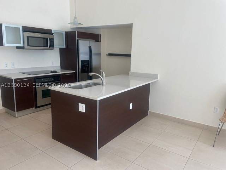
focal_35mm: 26
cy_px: 85
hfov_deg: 67.3
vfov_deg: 53.1
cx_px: 113
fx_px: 170
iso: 64
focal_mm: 4.2
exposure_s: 1/121
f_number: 1.6
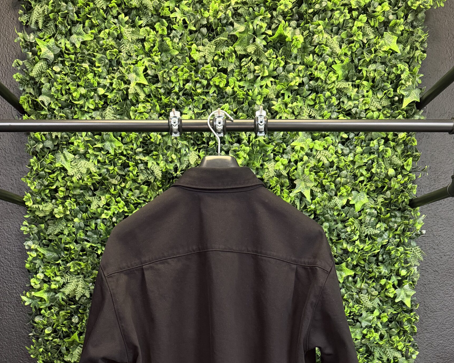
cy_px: 328
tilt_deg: -6.3
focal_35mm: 35
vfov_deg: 39.2
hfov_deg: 51.5
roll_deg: -0.6
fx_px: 470
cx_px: 219
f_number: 1.78
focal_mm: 6.76
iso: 500
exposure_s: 1/60
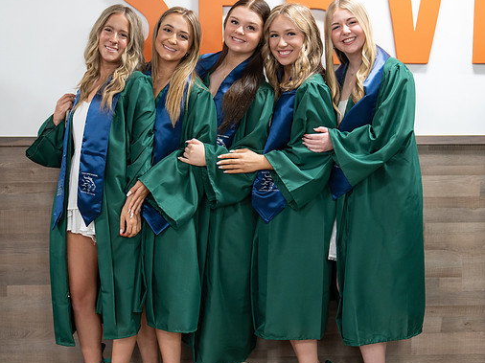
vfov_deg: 22.2
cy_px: 176
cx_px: 254
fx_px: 924
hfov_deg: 29.4
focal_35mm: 66
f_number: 1.2
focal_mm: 50
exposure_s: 1/320
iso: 640
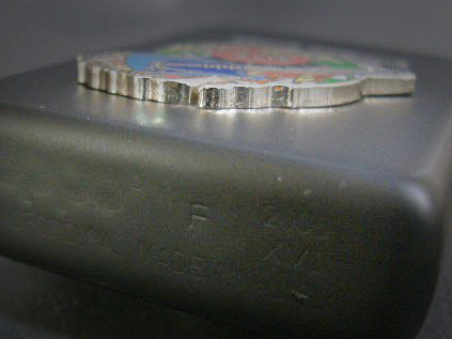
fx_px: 692
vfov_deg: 27.3
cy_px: 232
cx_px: 178
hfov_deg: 36.0
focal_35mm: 53
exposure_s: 1/8
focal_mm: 5.8
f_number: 2.6
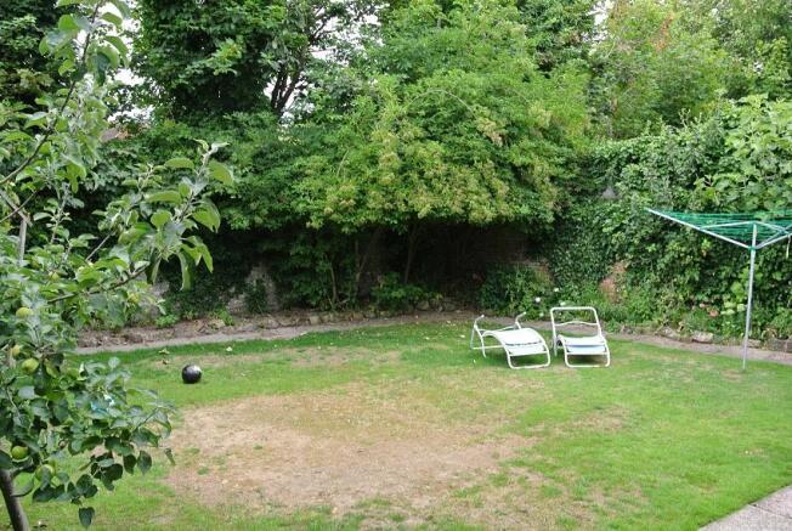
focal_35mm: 29
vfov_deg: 45.1
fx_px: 639
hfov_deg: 63.6
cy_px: 266
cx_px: 396
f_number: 5.6
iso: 100
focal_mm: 11
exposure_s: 1/60
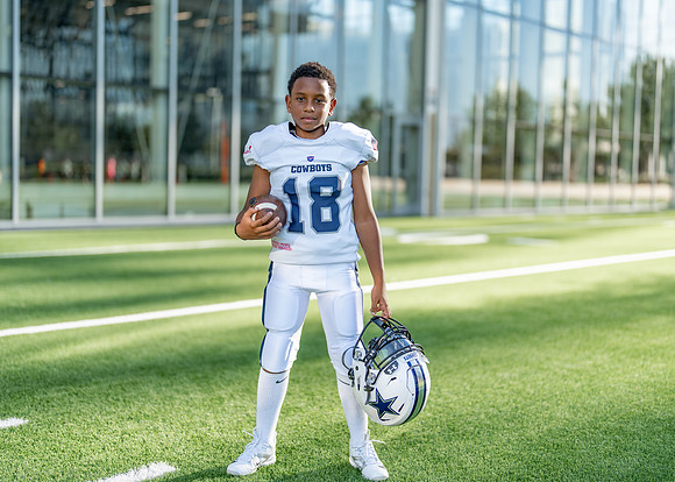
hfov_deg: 37.0
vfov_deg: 26.8
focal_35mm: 53
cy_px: 241
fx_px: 1010
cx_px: 338
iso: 100
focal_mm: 50
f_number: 1.2
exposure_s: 1/2000
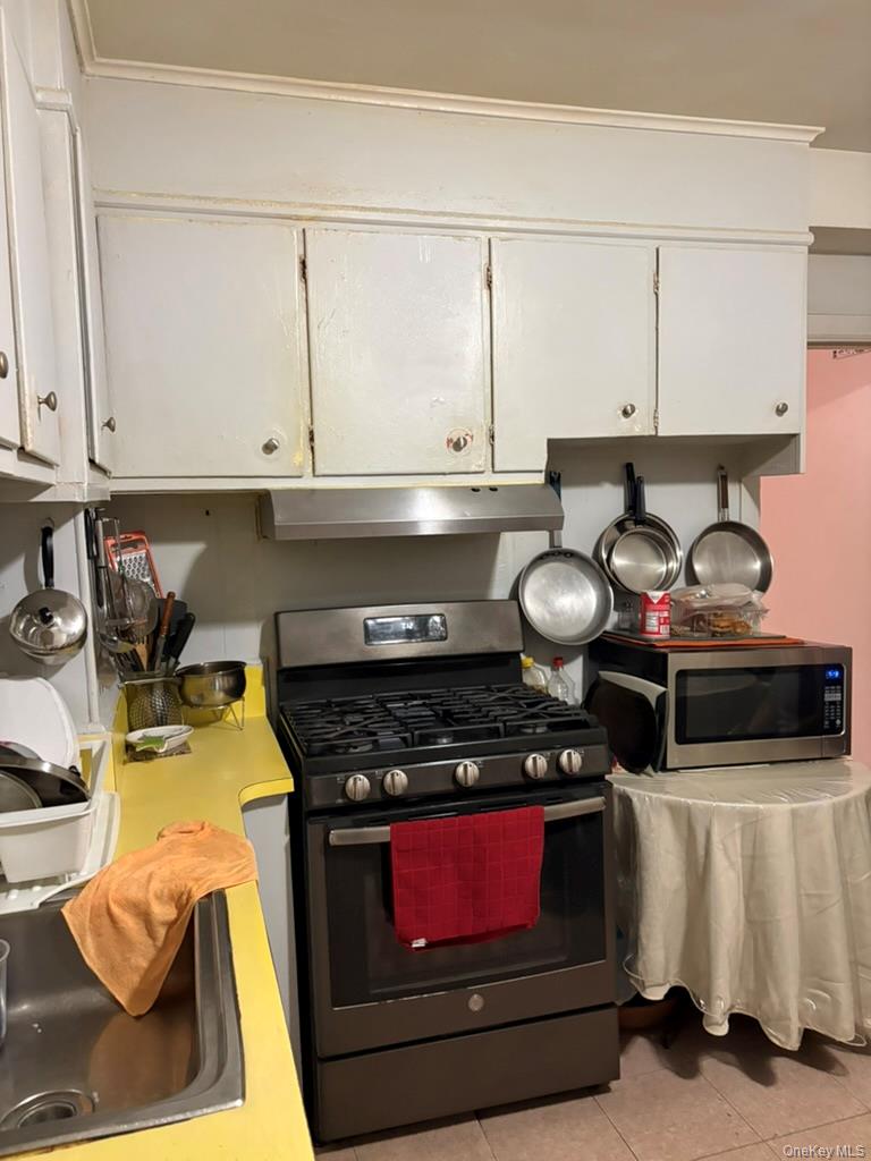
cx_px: 436
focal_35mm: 26
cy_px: 580
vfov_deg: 67.3
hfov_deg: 53.1
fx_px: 872
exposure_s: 1/40
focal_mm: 5.96
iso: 400
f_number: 1.6
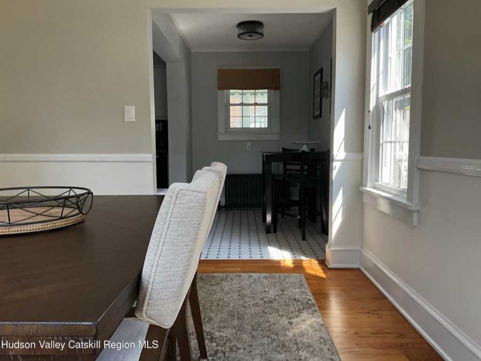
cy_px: 180
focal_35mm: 29
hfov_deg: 61.7
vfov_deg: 48.2
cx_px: 240
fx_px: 403
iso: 50
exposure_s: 1/122
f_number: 1.8
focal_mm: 3
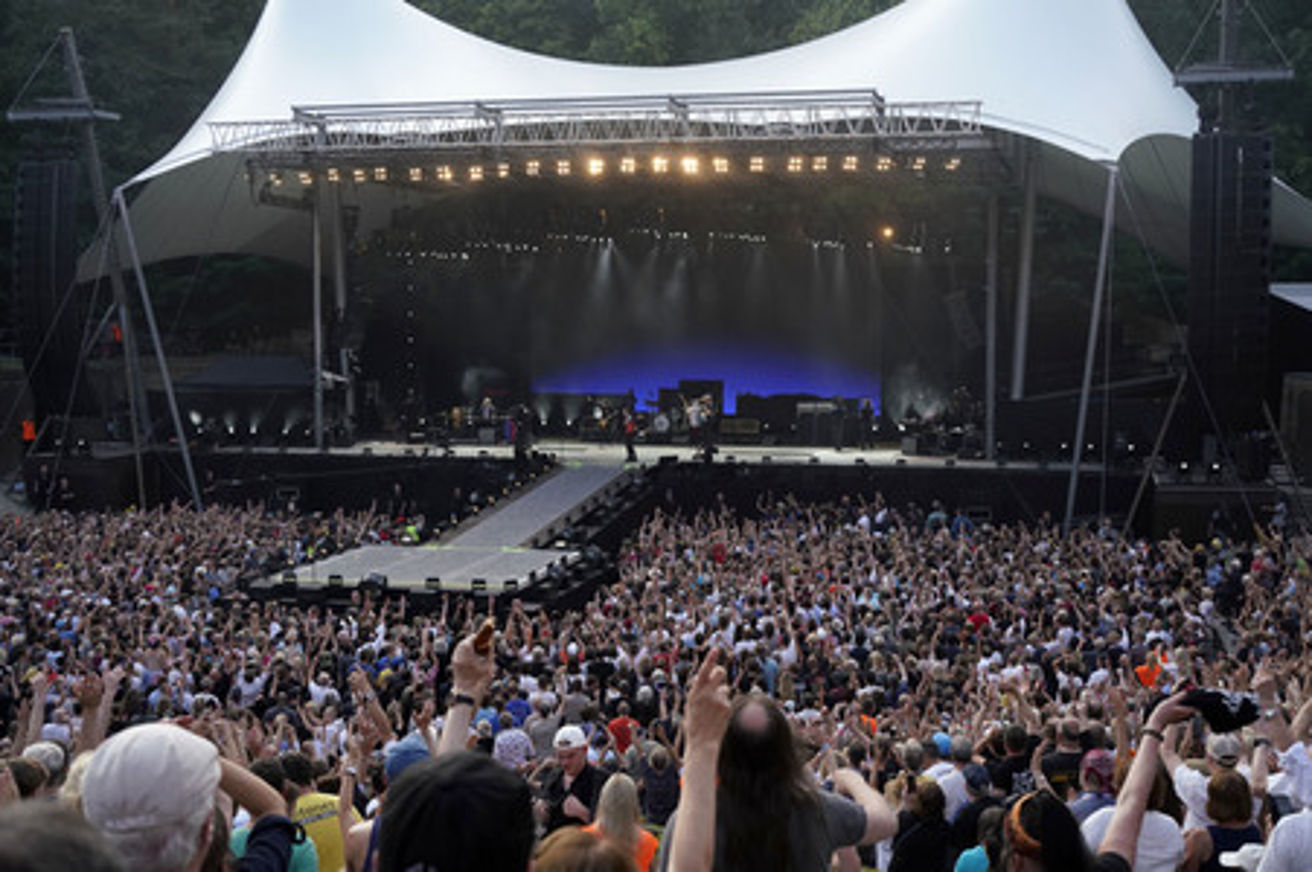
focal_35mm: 45
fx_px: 1639
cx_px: 656
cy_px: 436
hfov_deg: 43.6
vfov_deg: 29.8
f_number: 5.6
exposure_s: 1/640
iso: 1250
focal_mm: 45
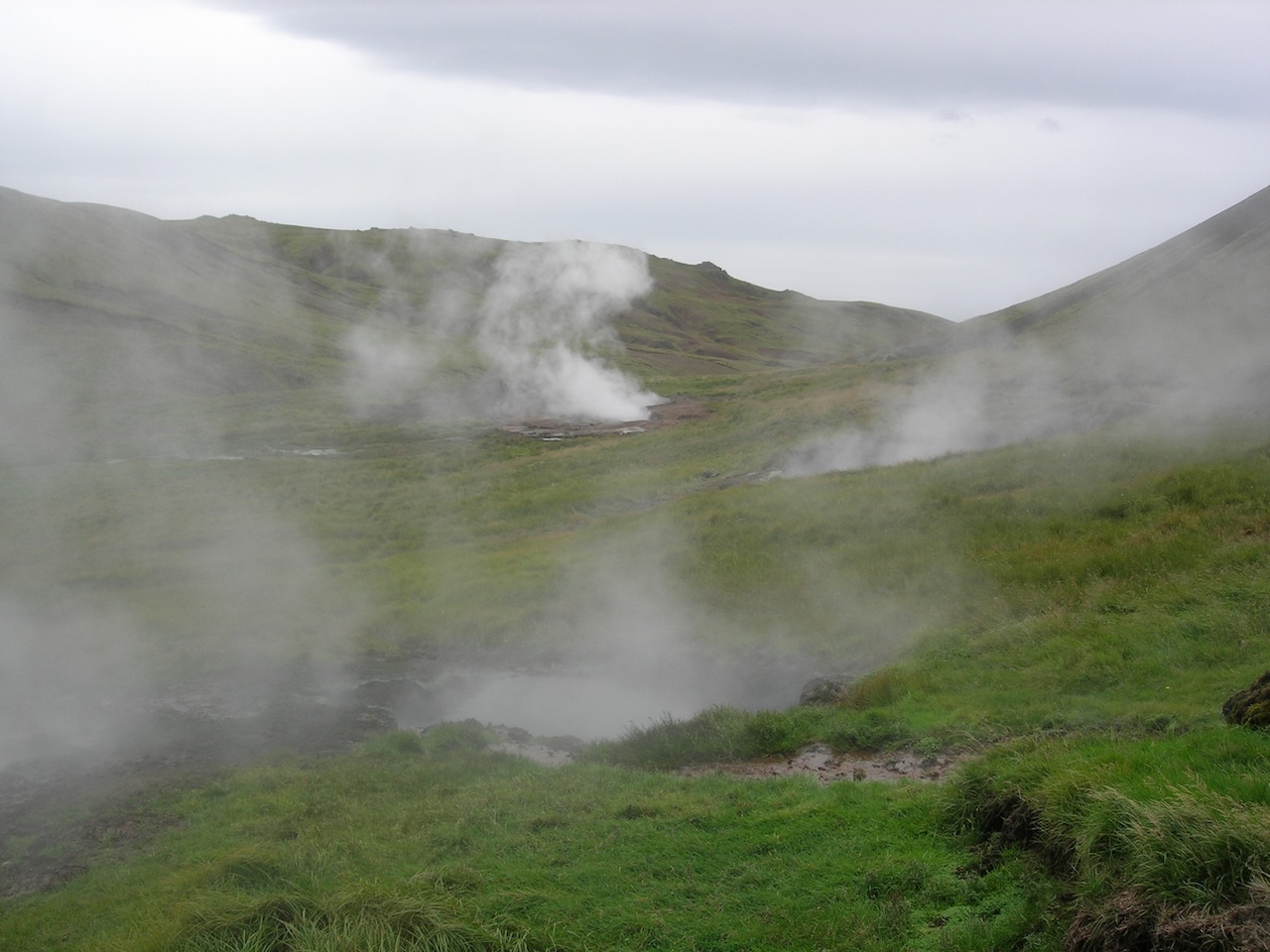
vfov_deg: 37.7
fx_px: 1394
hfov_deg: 49.0
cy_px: 476
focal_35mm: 38
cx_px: 635
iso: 64
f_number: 4.8
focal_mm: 7.8
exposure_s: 1/212
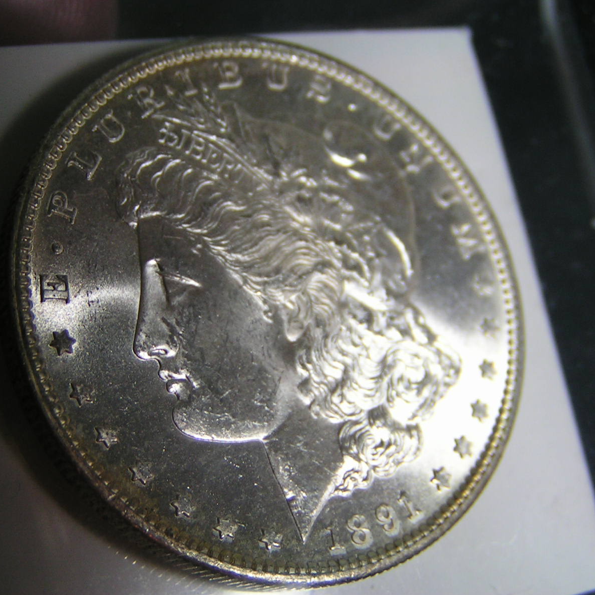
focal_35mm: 75
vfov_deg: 23.1
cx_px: 284
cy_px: 300
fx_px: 1458
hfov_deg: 23.1
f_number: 3.2
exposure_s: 1/60
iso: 50
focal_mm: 9.7
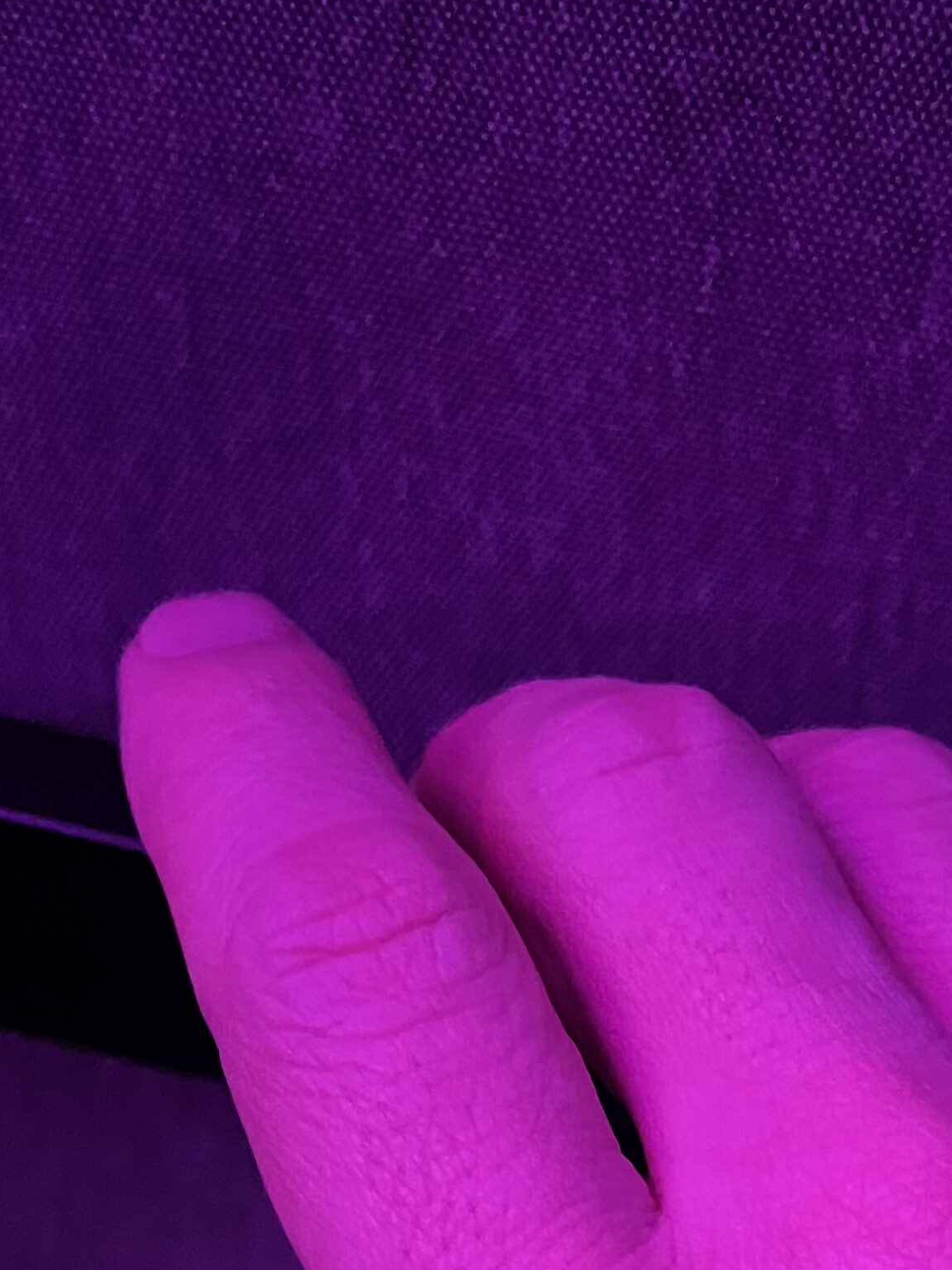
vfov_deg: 26.5
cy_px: 1373
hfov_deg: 21.5
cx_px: 680
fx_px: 2494
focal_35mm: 68
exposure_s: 1/29
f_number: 1.6
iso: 1000
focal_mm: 5.1
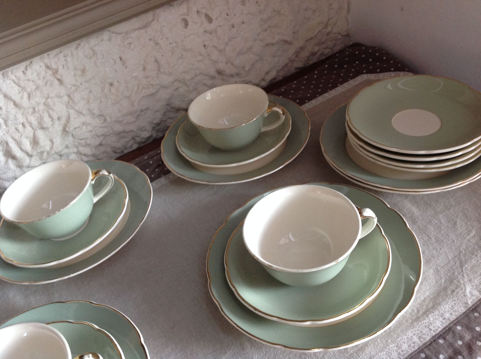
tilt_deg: -40.3
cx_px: 240
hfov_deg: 52.7
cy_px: 180
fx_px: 486
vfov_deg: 40.6
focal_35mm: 35
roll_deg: +14.4
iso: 200
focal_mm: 4.28
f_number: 2.4
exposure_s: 1/15
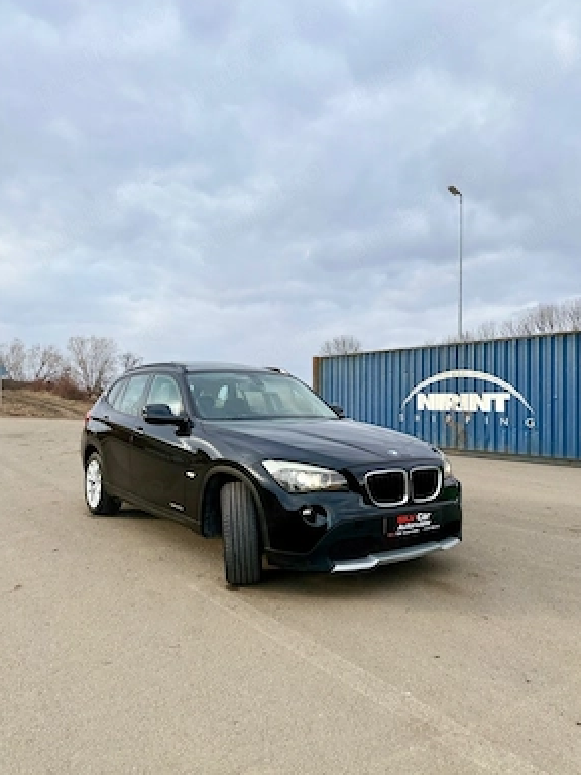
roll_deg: +0.2
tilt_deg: +4.0
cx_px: 297
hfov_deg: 54.9
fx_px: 559
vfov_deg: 69.4
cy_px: 394
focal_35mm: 25
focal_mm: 6.76
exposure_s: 1/1018
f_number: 1.78
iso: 80
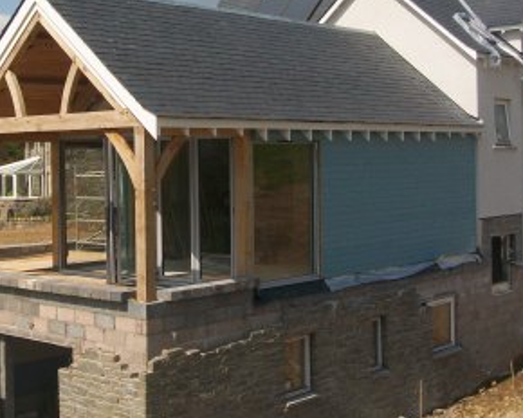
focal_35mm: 62
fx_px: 960
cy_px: 135
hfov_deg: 30.4
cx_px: 202
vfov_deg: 24.5
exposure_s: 1/640
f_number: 4.8
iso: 64
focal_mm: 6
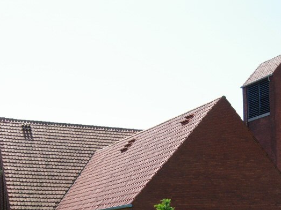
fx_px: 503
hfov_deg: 30.9
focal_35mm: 62
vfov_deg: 23.2
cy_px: 177
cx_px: 195
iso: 50
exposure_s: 1/256
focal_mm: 7.5
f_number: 4.3
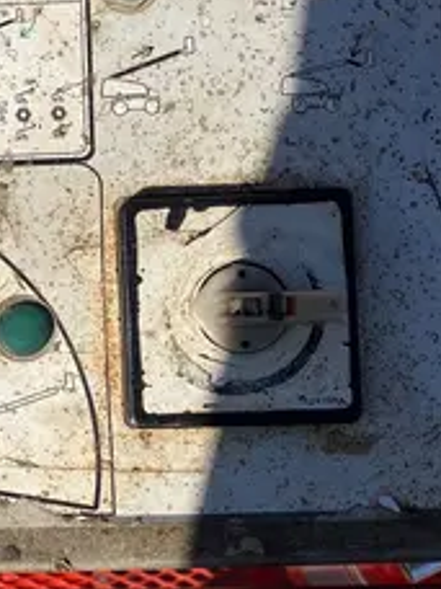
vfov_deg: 21.8
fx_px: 1529
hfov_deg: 15.9
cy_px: 275
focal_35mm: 90
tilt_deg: -72.9
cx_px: -57
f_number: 1.8
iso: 32
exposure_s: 1/3745
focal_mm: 3.99
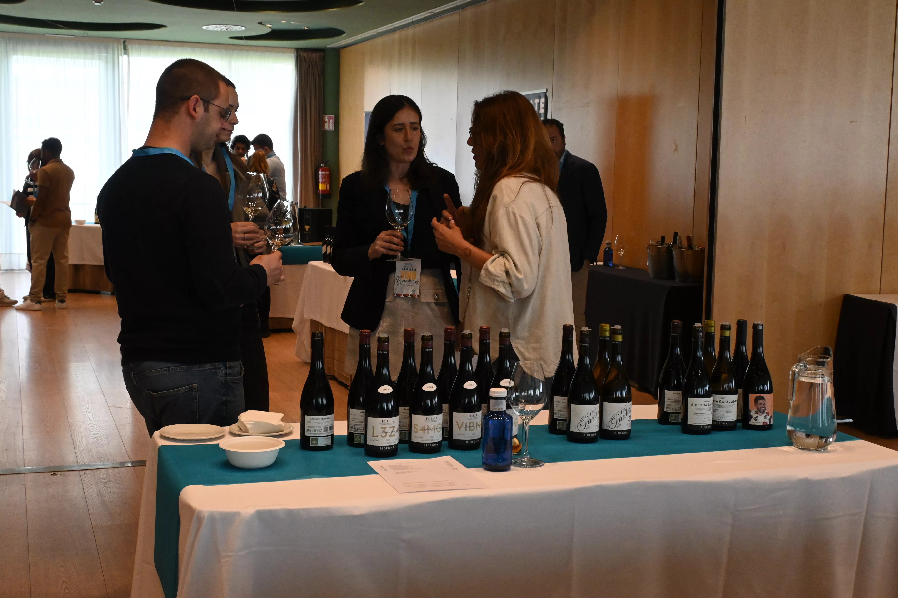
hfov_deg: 43.6
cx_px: 449
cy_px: 299
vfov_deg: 29.9
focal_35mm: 45
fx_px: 1122
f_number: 9
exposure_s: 1/320
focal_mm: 30
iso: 3200
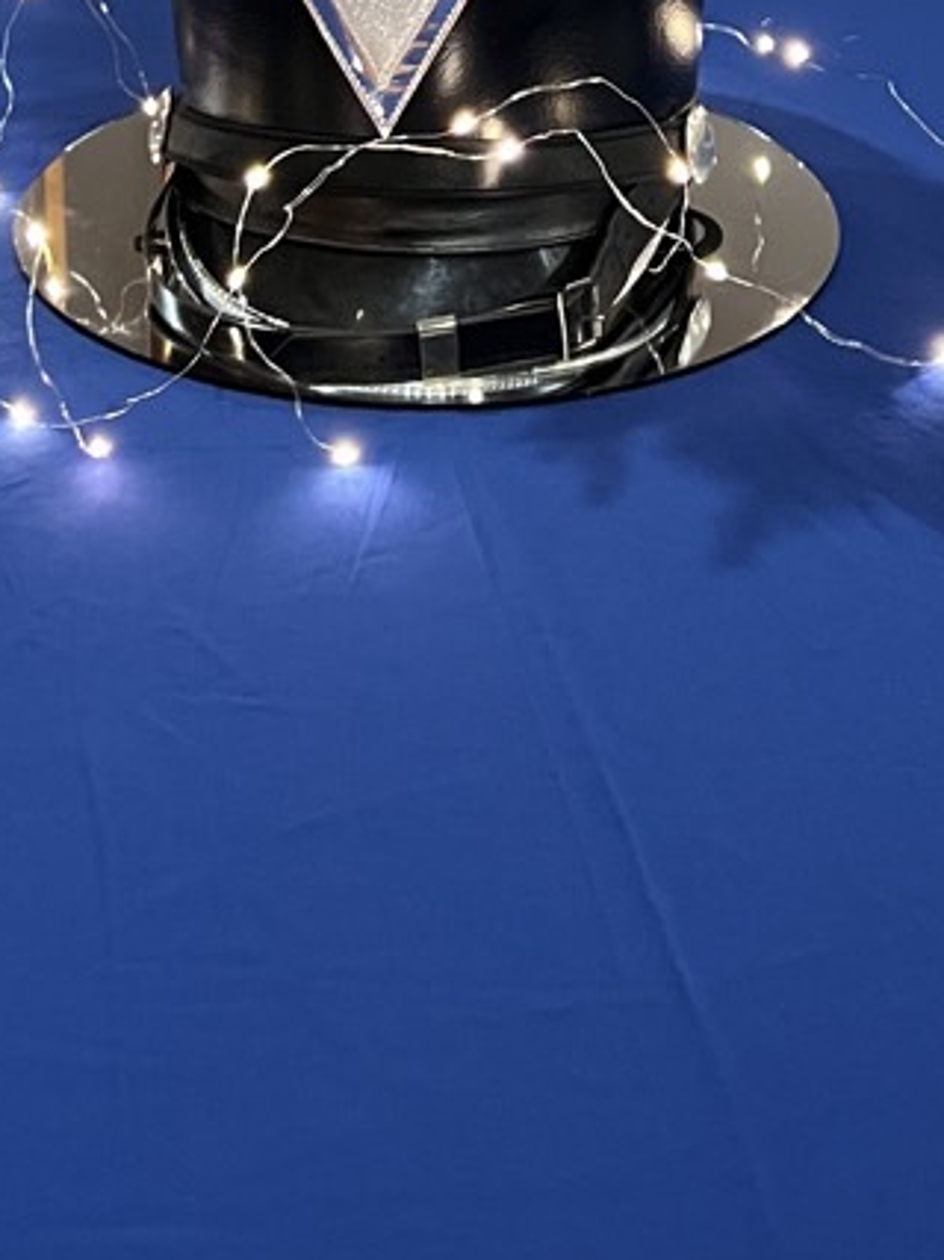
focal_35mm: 78
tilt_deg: -13.8
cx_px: 407
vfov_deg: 23.1
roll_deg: +1.2
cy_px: -224
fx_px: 2838
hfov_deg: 18.9
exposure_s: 1/60
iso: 500
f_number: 1.5
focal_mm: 5.7
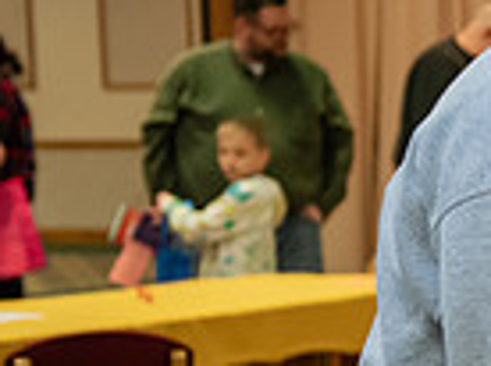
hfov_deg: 10.1
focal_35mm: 182
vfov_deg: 8.1
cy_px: 307
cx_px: 954
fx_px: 2577
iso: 1600
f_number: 3.2
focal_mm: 45
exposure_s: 1/160
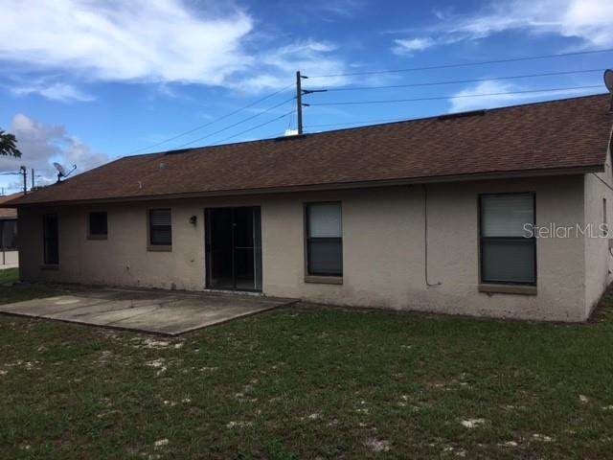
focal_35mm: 29
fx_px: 514
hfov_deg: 61.7
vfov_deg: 48.2
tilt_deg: -0.9
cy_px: 230
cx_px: 306
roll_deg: +1.0
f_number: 2.2
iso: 25
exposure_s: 1/827
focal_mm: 4.15
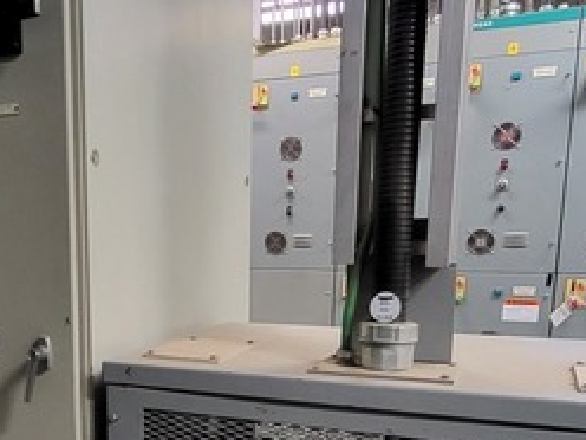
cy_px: 388
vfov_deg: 32.8
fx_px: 711
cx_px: 158
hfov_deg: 43.6
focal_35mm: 42
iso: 500
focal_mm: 1.74
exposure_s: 1/30
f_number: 2.2
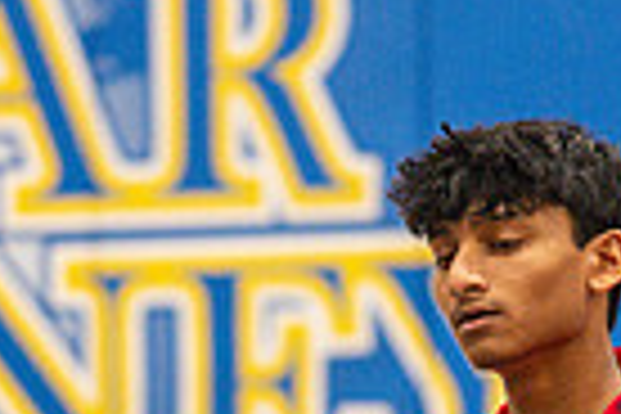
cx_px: 368
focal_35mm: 1049
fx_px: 18094
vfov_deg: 1.3
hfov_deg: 2.0
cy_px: 596
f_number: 4
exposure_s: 1/500
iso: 6400
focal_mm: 200
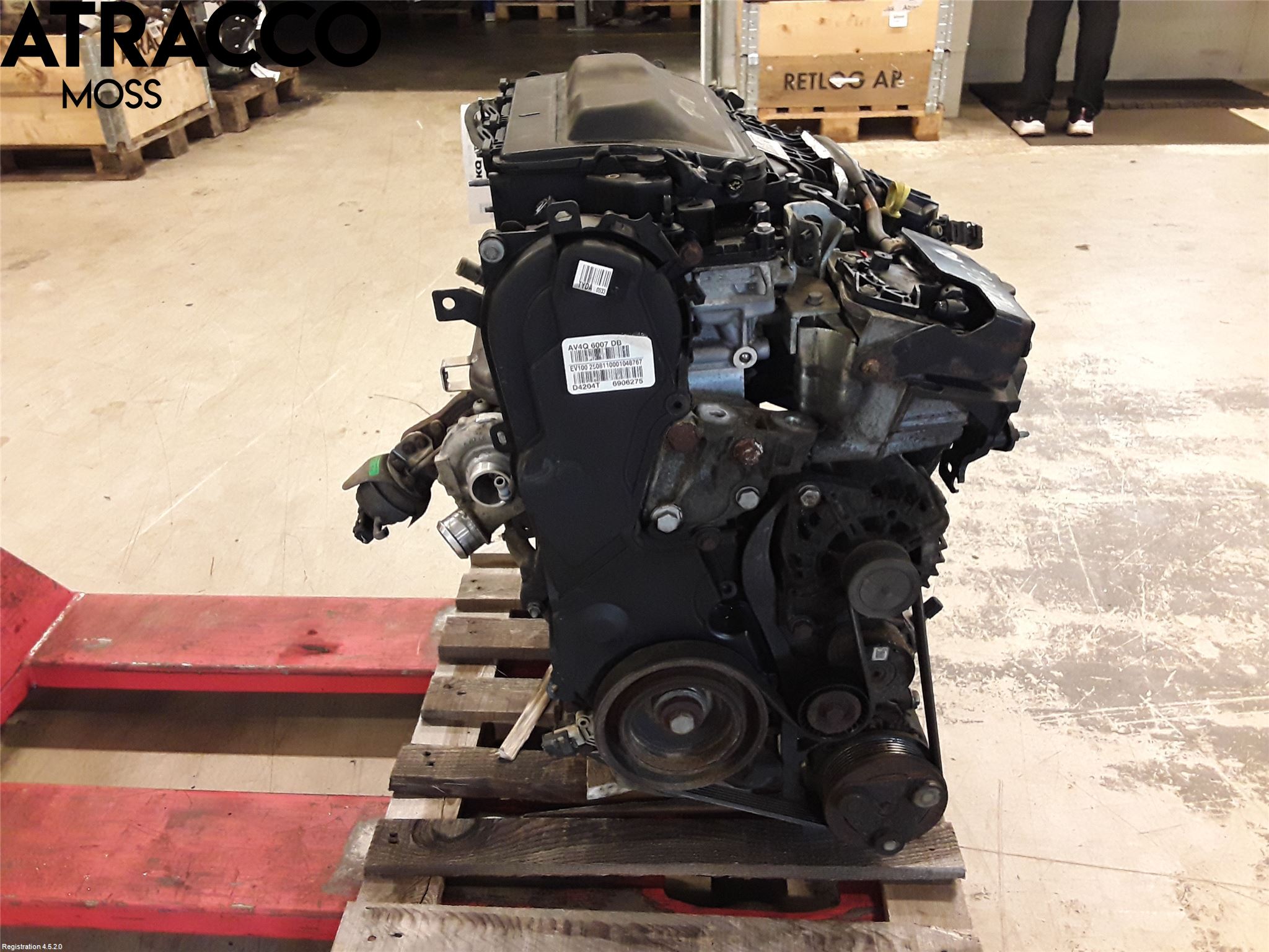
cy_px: 476
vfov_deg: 49.7
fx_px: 1026
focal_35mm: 28
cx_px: 634
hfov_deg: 63.4
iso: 200
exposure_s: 1/50
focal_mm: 2.91
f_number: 1.9
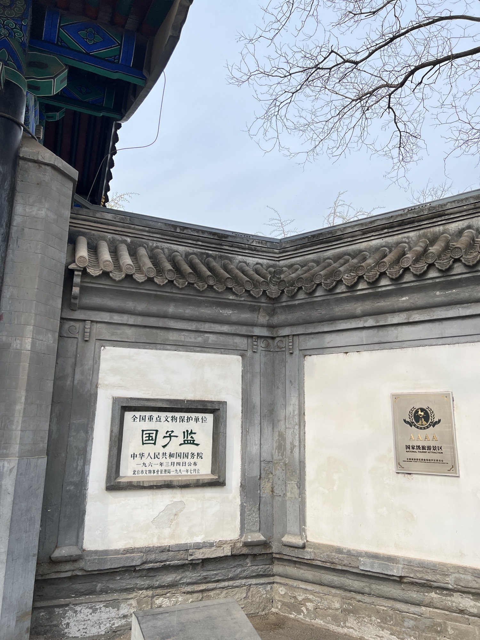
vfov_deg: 67.3
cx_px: 240
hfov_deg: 53.1
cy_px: 320
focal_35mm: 26
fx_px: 481
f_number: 1.5
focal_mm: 5.7
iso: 50
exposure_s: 1/1724
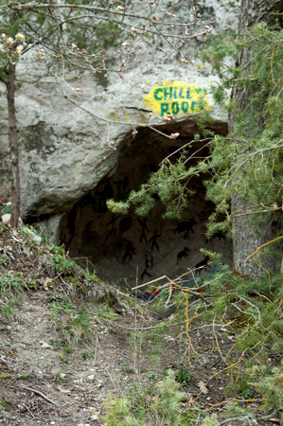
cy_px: 213
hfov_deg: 11.7
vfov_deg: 17.5
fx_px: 1383
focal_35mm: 117
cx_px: 142
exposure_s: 1/200
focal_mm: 78
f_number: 4.5
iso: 250
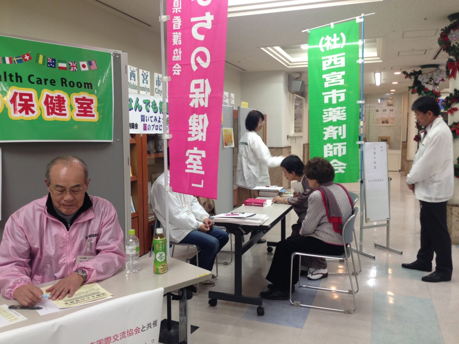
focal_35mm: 33
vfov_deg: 42.9
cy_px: 172
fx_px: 438
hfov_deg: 55.4
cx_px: 230
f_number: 2.4
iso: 64
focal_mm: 4.12
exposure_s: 1/24
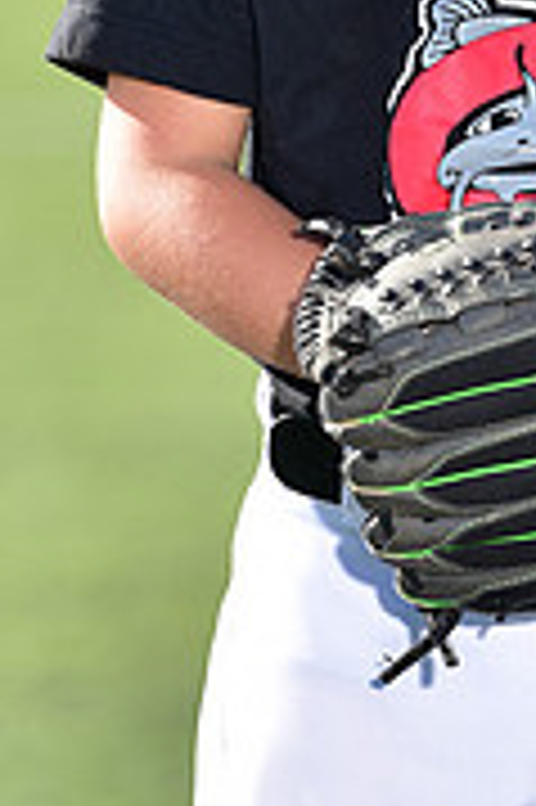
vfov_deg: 3.3
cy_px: -225
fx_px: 13805
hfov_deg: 2.2
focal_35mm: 617
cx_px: 511
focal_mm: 190
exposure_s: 1/250
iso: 80
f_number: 5
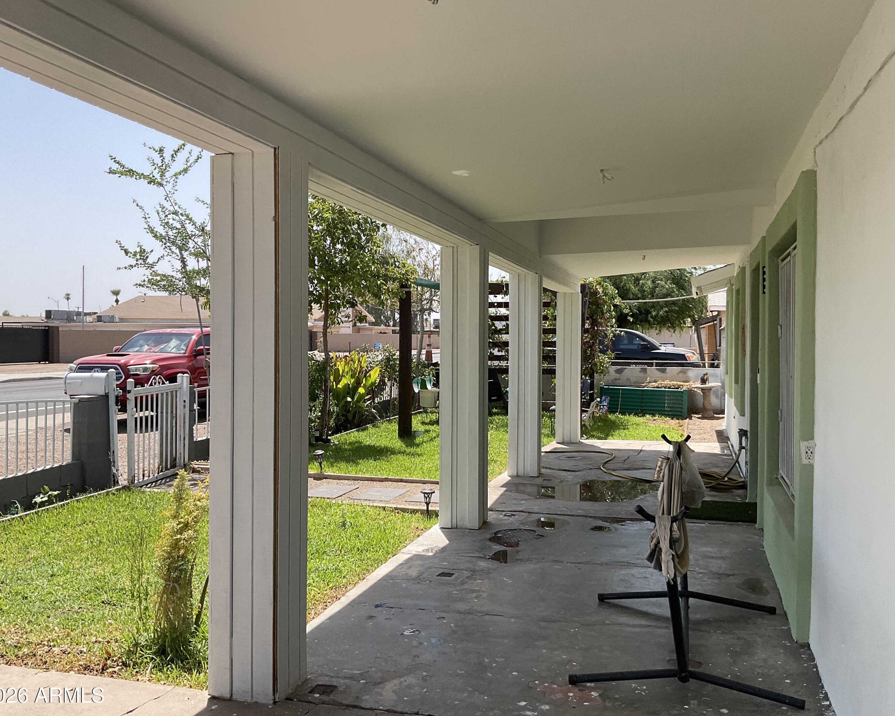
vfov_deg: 47.1
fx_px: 821
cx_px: 471
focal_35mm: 31
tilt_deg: -2.4
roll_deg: -1.2
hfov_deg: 57.1
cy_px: 361
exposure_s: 1/944
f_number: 1.8
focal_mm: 3
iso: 16
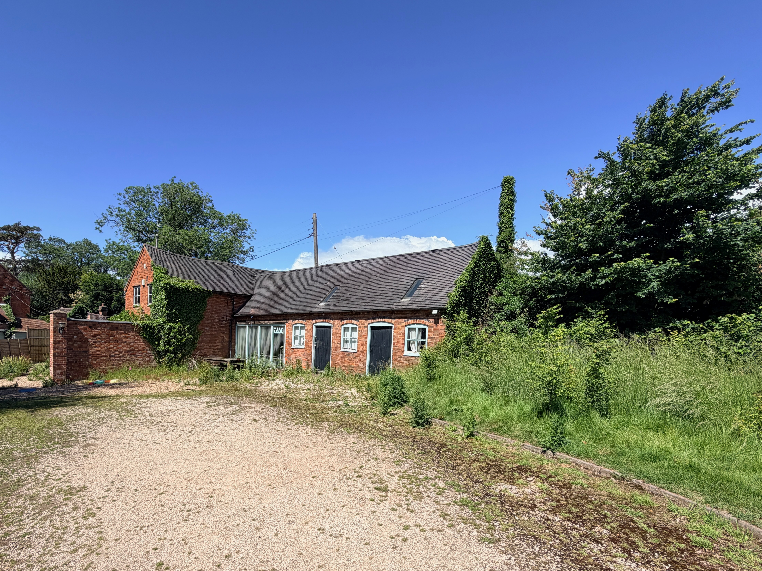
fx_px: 396
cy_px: 357
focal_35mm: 18
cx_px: 338
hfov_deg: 87.4
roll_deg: -1.9
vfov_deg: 70.4
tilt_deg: -1.9
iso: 25
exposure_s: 1/770
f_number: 2.2
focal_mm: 2.22
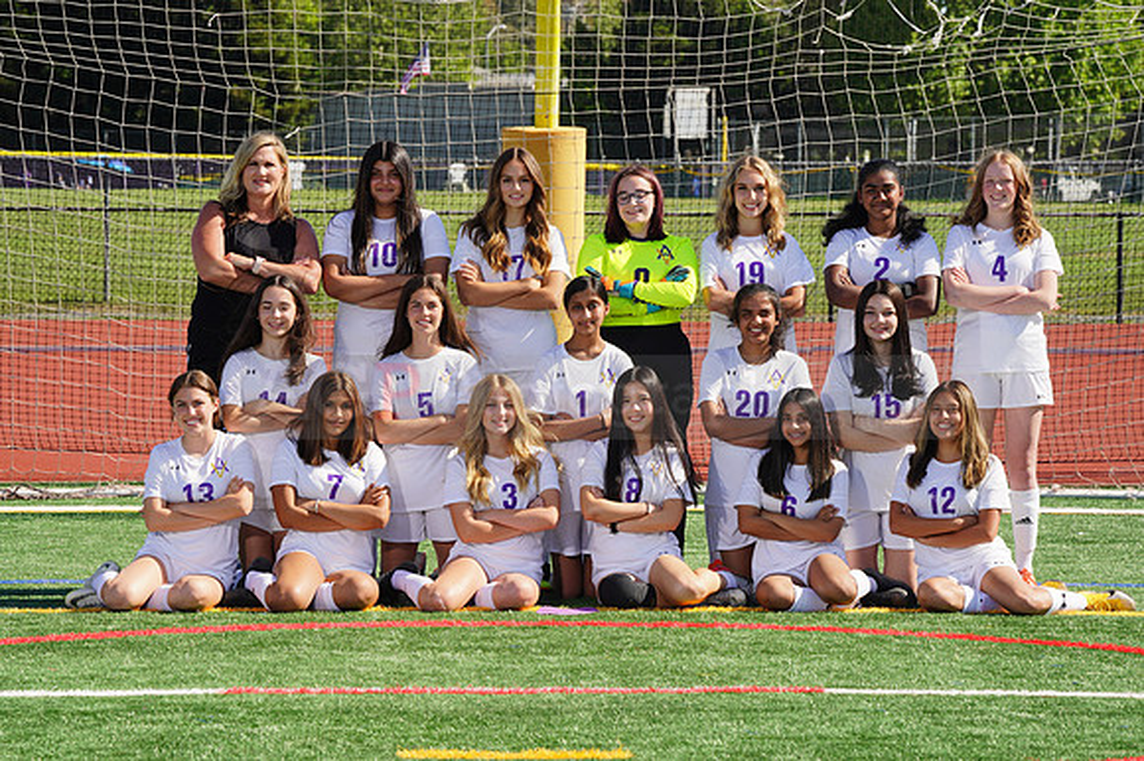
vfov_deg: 7.8
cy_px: 380
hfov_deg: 11.8
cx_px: 572
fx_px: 5558
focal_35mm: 175
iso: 200
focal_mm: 175
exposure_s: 1/250
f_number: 13
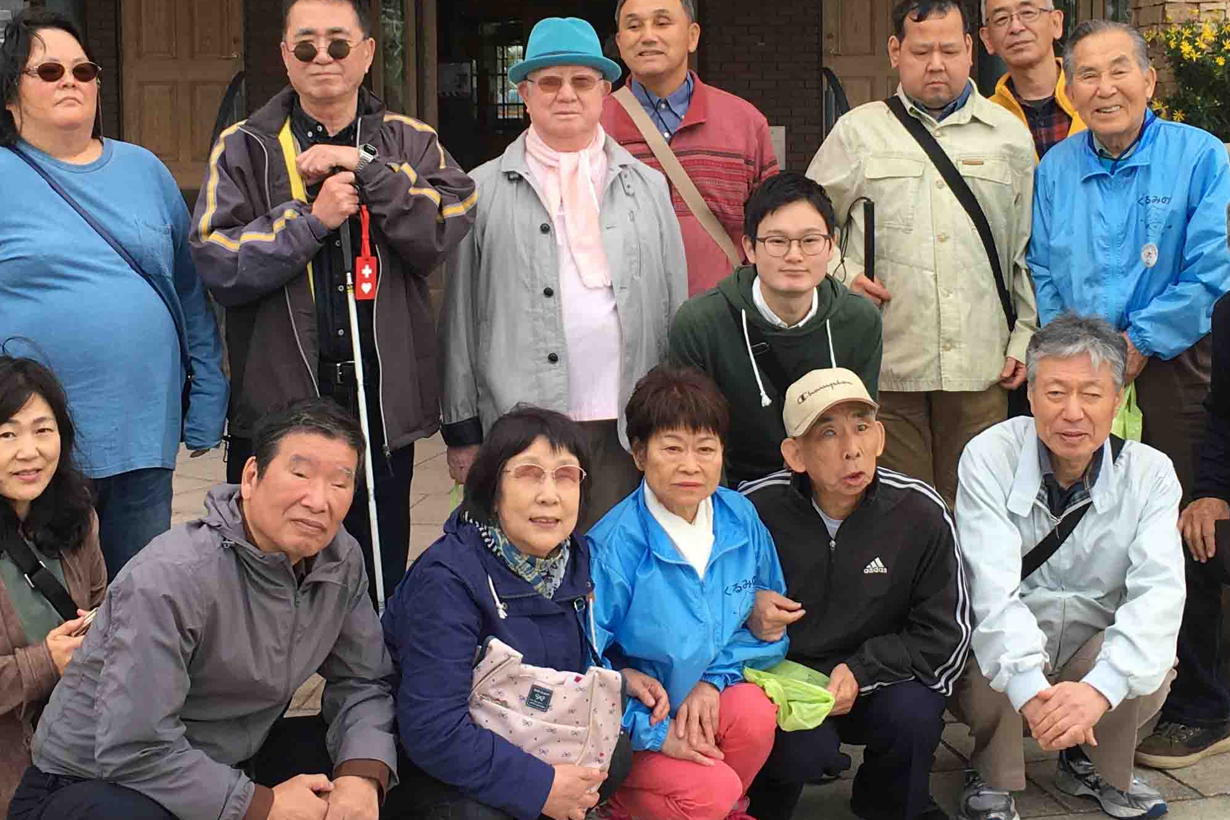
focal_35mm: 61
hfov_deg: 32.9
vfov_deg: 22.1
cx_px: 666
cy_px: 239
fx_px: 2084
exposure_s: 1/285
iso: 25
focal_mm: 4.15
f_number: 2.2
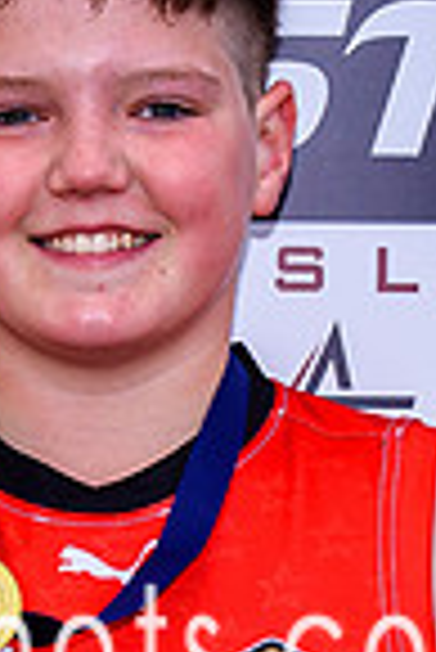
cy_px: 597
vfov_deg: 5.8
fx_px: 6470
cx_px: 120
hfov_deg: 3.9
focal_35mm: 357
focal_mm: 32
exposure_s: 1/160
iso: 100
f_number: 5.6
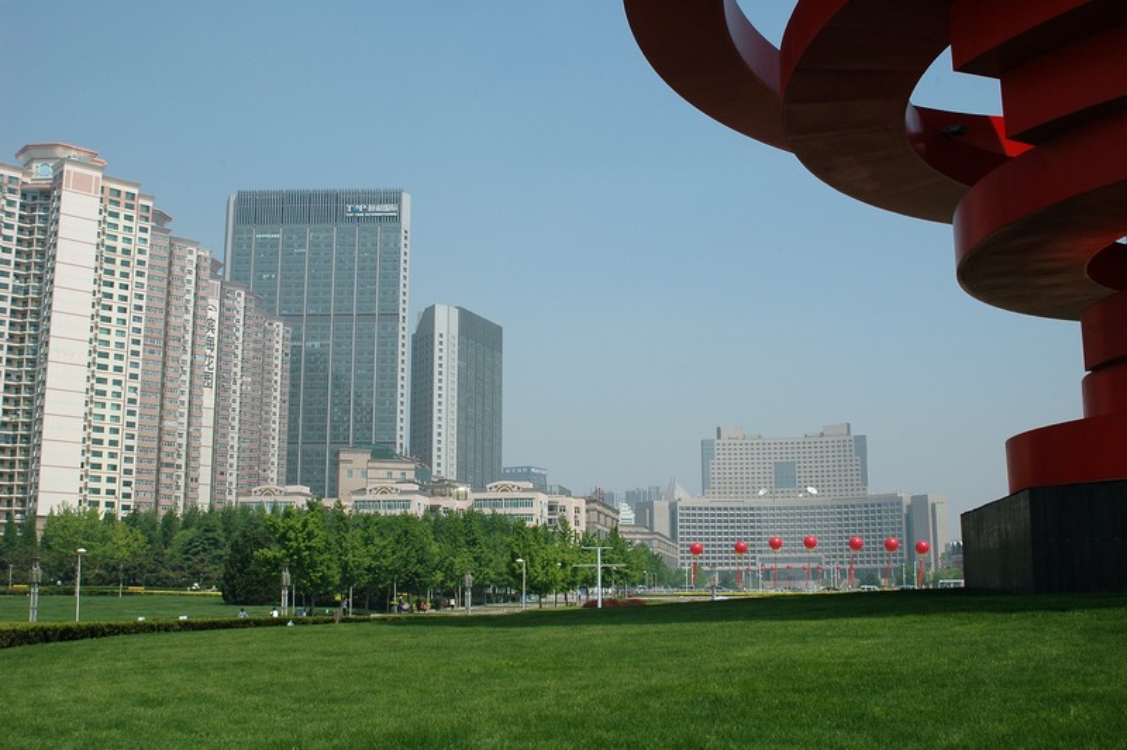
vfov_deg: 36.8
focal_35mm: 36
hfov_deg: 53.2
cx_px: 564
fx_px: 1126
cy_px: 375
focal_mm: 24
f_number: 10
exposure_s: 1/400
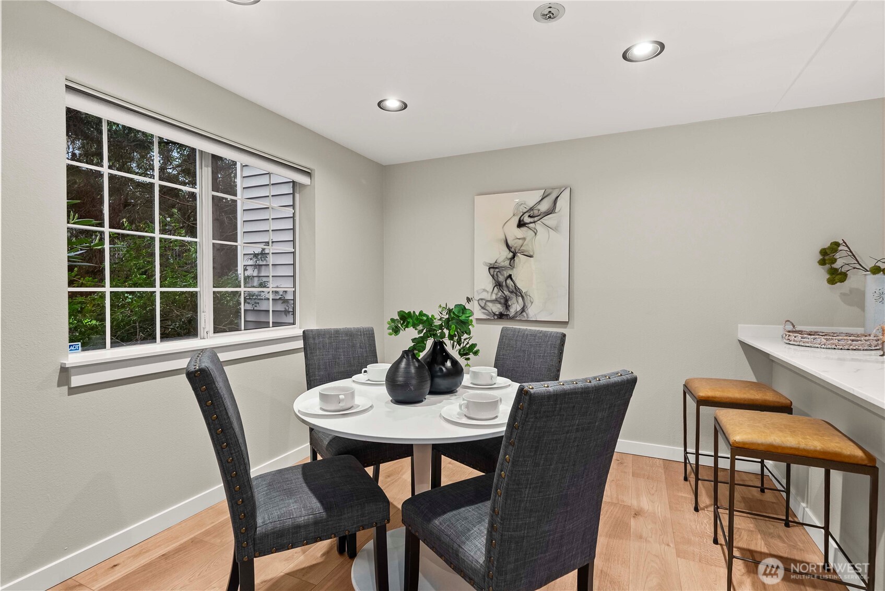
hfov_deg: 96.7
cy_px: 296
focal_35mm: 16
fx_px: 394
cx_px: 442
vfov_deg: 73.8
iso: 1000
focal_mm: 16
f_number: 7.1
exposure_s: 1/6
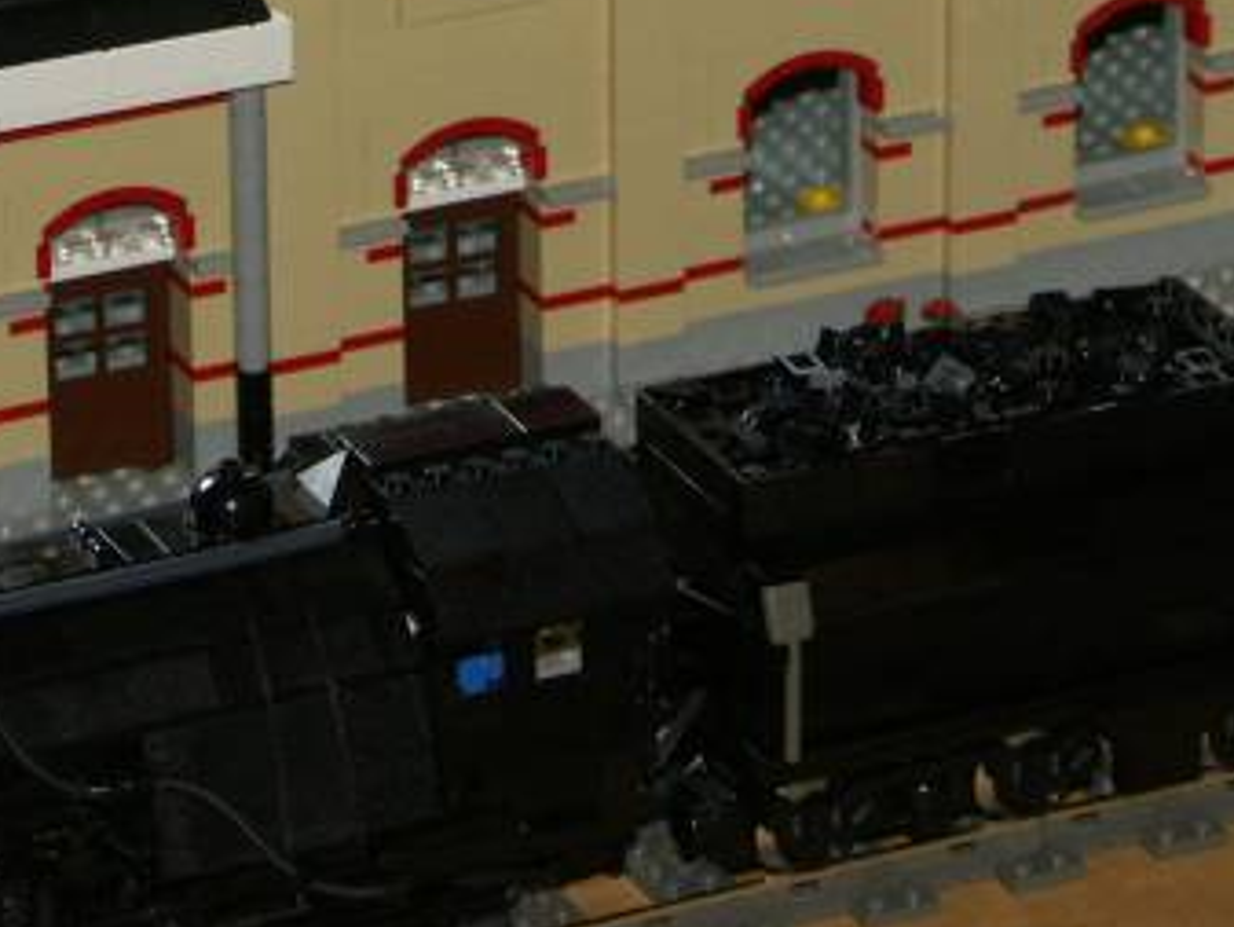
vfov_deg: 6.2
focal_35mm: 240
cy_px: -73
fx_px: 8559
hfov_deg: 8.2
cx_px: 677
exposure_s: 1/100
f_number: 3.5
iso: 160
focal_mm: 25.73
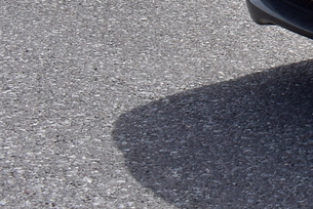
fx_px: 1523
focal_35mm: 175
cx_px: 771
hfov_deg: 10.1
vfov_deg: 7.4
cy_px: -275
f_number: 11
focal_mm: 22
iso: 360
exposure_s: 1/500
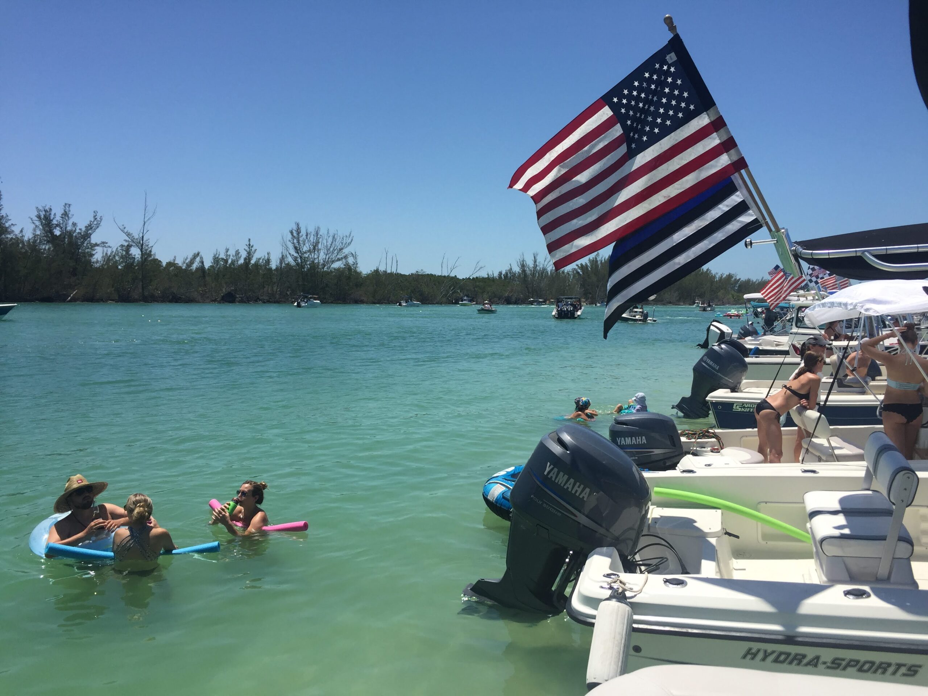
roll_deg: -1.2
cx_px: 464
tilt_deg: -6.0
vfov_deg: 48.2
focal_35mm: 29
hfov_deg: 61.7
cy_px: 348
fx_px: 777
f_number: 2.2
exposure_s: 1/2825
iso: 32
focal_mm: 4.15
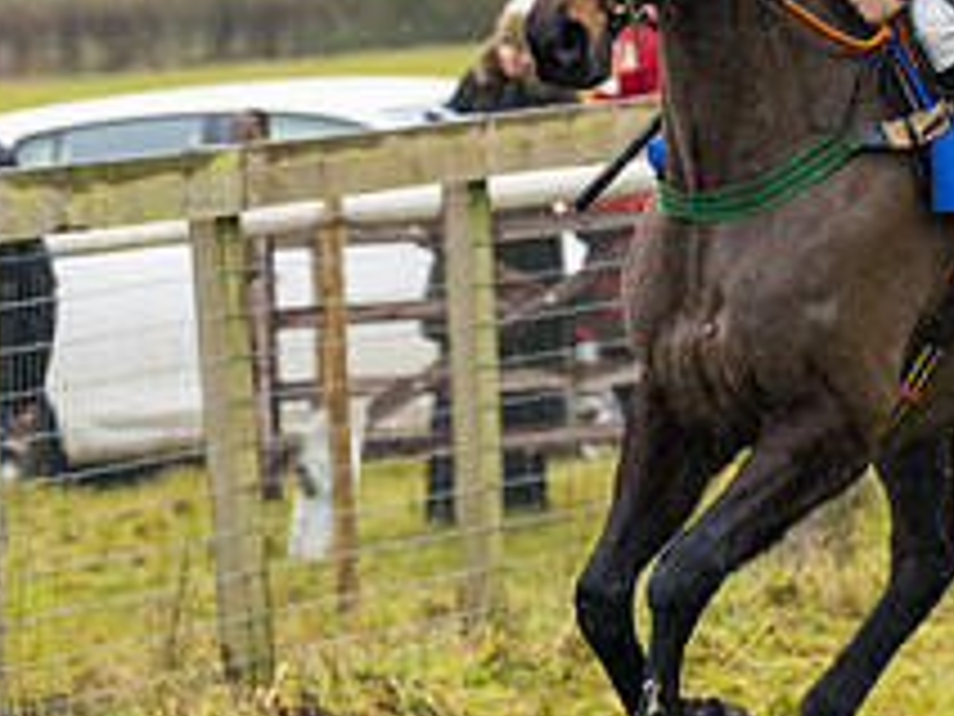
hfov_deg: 4.5
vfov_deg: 3.4
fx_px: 12071
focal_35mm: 438
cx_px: 748
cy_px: 349
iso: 800
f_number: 4
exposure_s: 1/1000
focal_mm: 135
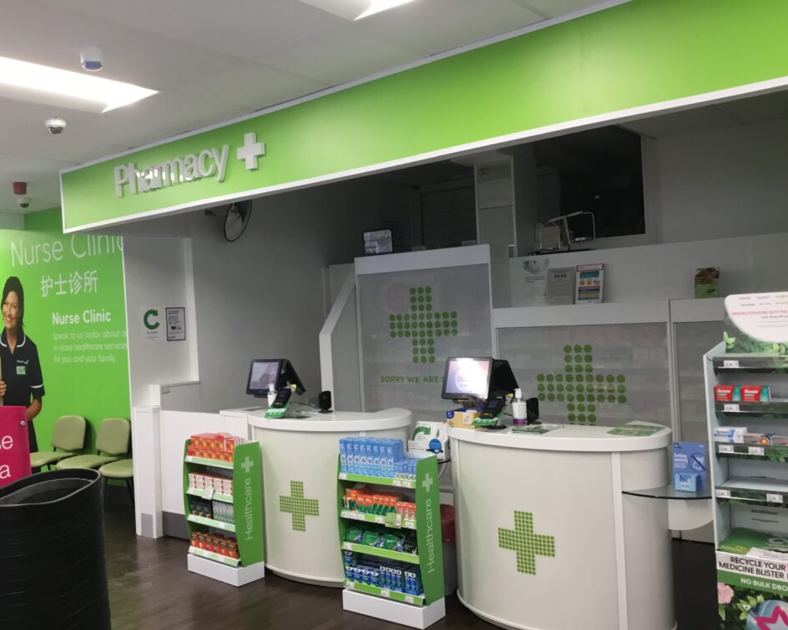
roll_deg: +2.5
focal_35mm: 33
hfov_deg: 54.2
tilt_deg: +1.8
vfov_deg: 44.5
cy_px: 321
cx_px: 361
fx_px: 770
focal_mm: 3.3
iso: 40
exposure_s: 1/33
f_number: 2.4
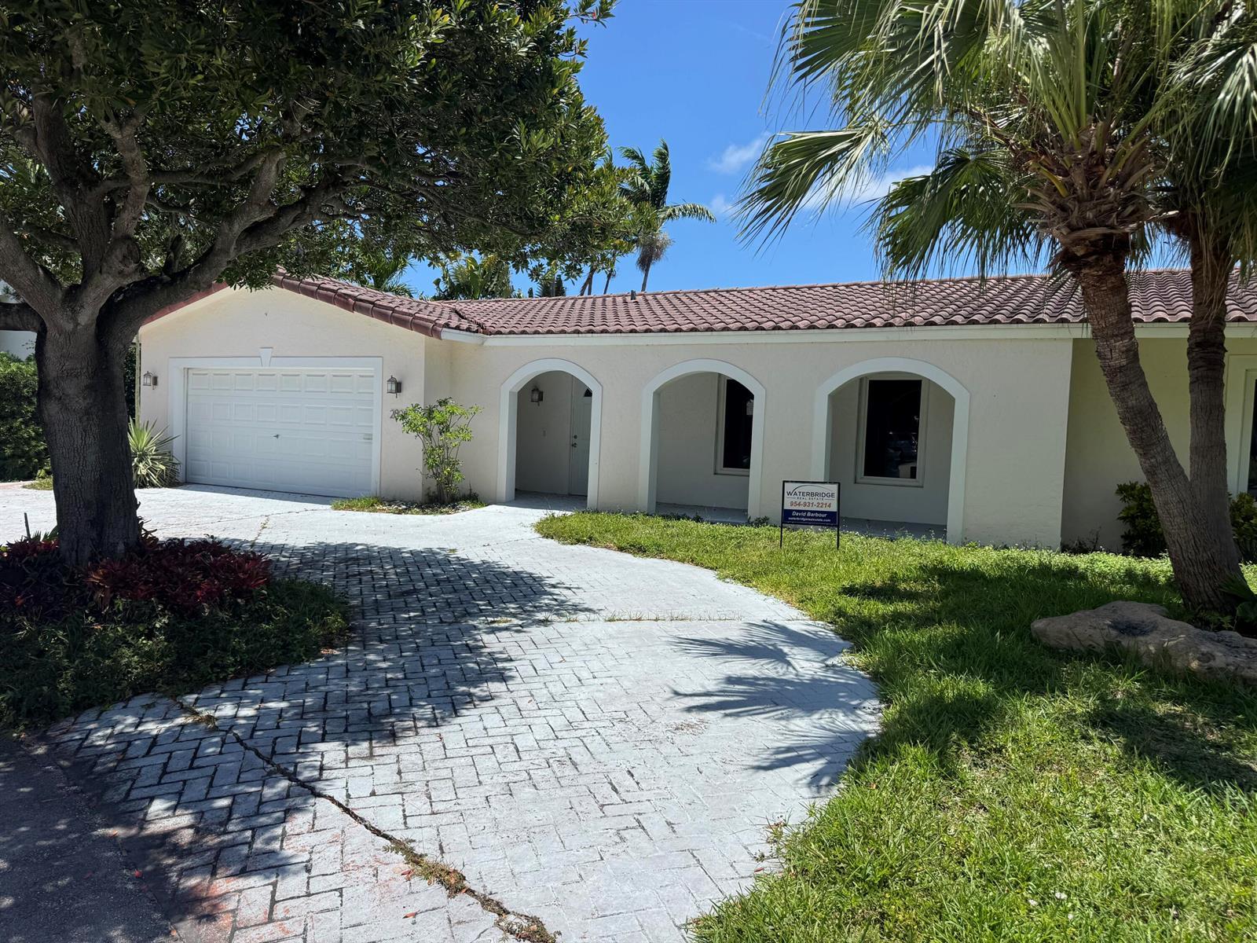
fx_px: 872
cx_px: 628
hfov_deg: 71.6
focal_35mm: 24
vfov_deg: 56.8
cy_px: 472
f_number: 1.78
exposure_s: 1/7092
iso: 80
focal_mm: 6.76
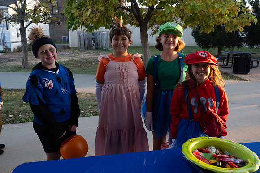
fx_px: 219
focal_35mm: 30
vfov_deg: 42.9
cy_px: 70
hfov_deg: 61.3
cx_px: 126
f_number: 4.5
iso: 500
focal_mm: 24
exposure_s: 1/160
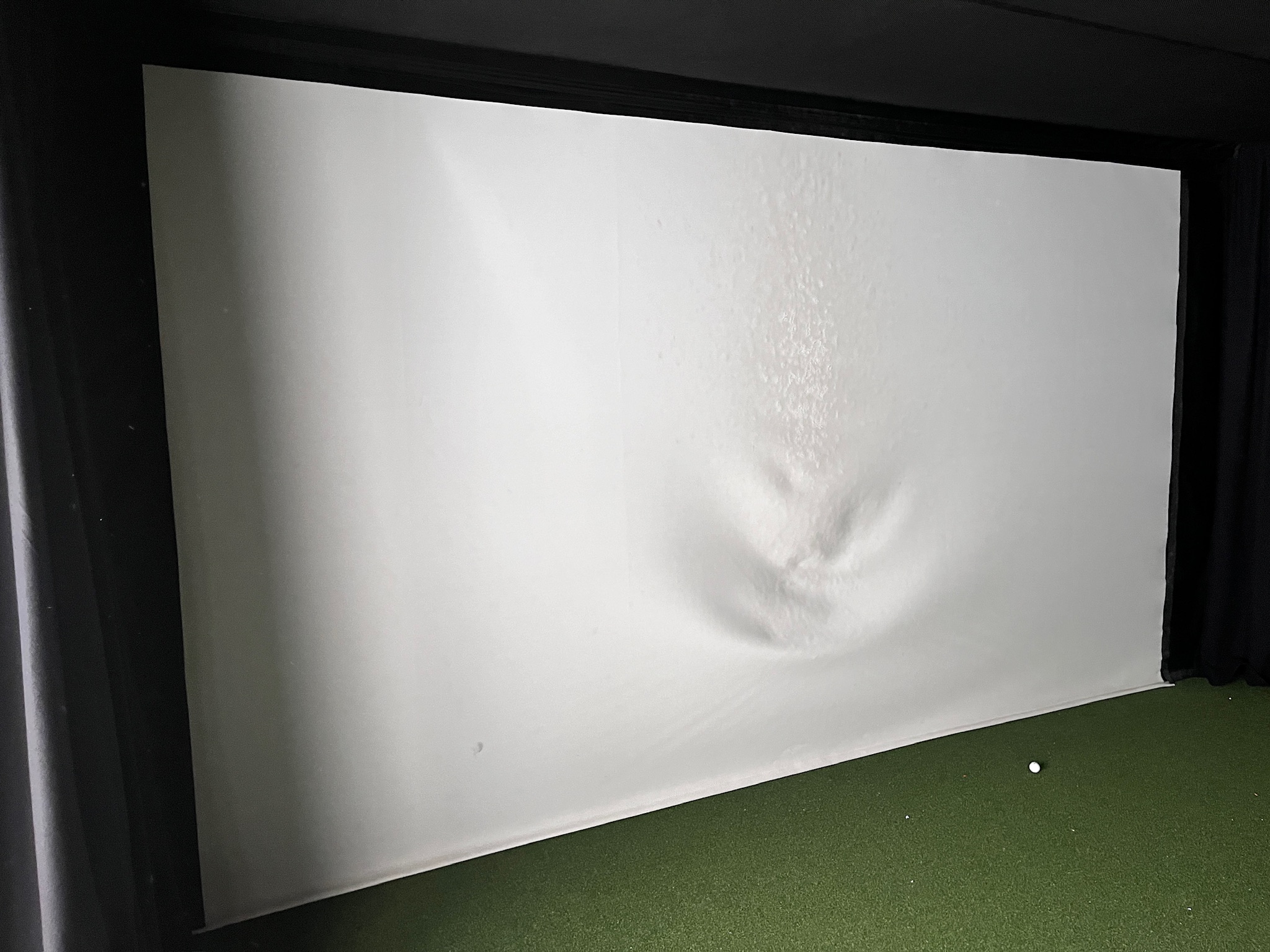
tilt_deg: -7.6
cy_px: 476
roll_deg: +1.1
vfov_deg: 53.1
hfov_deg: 67.3
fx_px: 954
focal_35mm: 26
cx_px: 635
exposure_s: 1/60
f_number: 1.6
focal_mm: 5.1
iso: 400
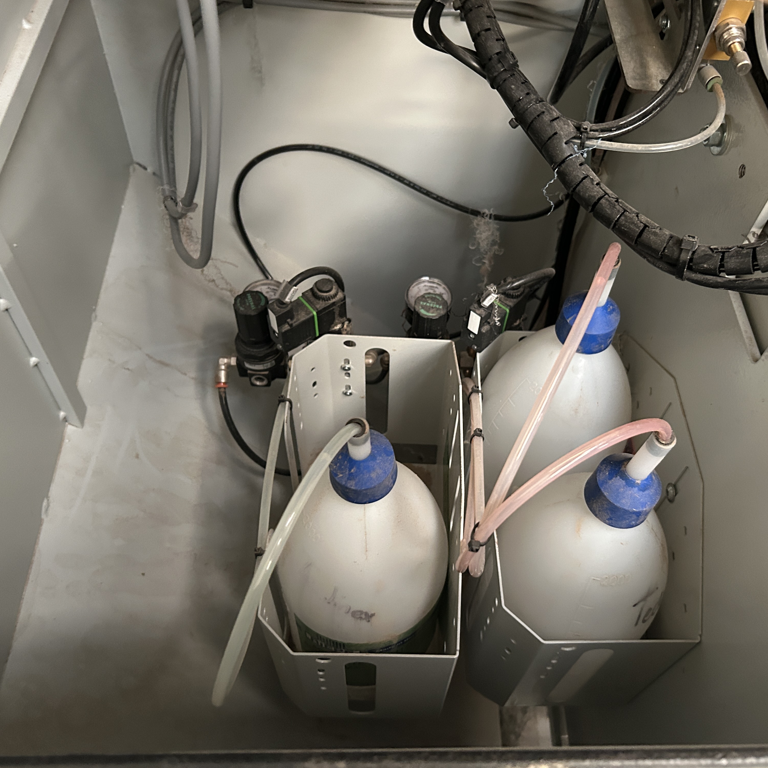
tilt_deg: -53.7
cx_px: 418
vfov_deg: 52.5
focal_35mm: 31
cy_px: 384
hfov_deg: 52.5
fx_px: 778
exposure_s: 1/44
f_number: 1.5
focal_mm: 5.7
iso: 500
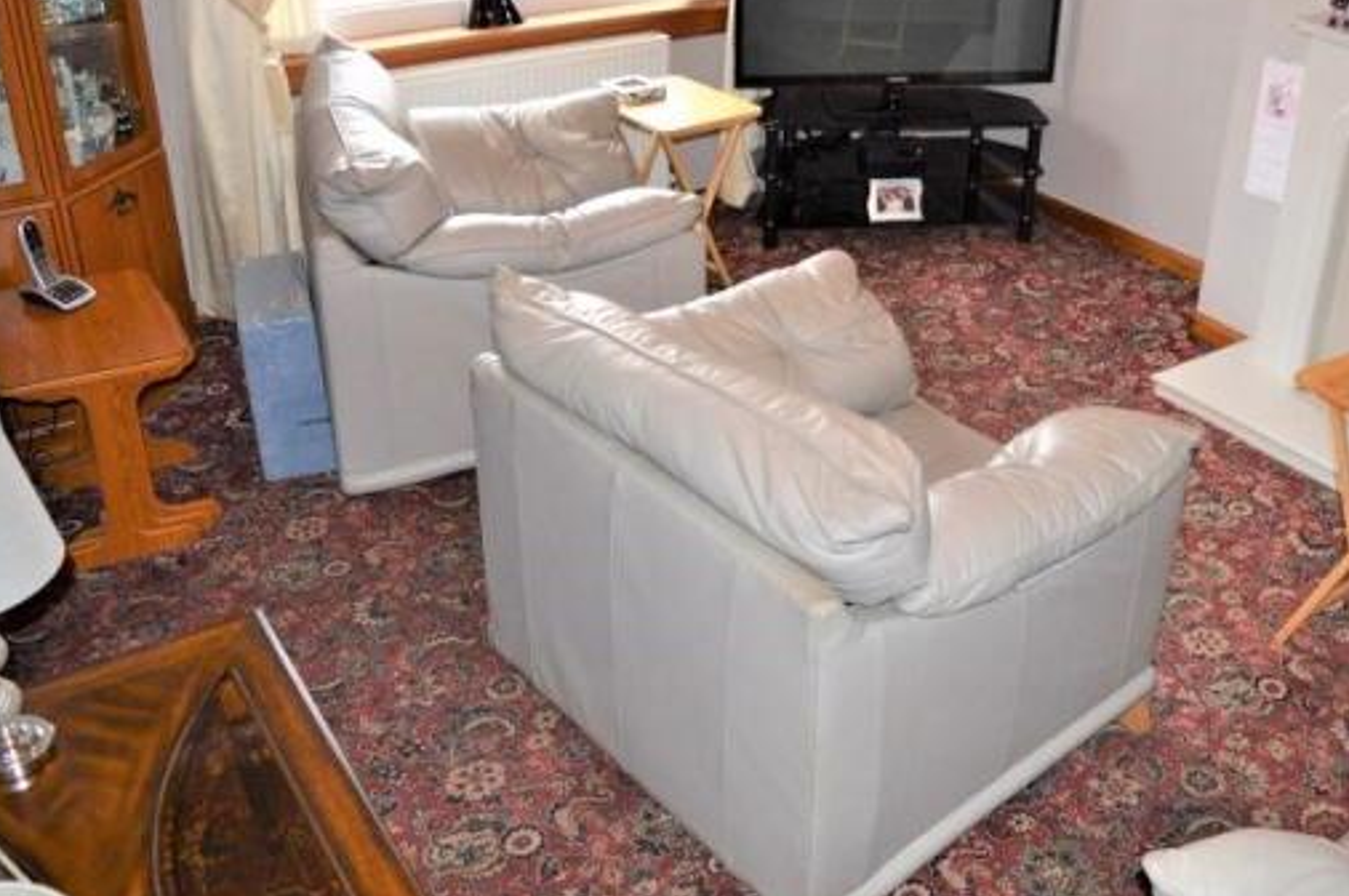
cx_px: 821
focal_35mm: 35
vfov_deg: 37.6
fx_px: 1310
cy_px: 349
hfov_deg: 54.0
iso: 400
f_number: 3.5
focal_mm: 18
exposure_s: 1/60
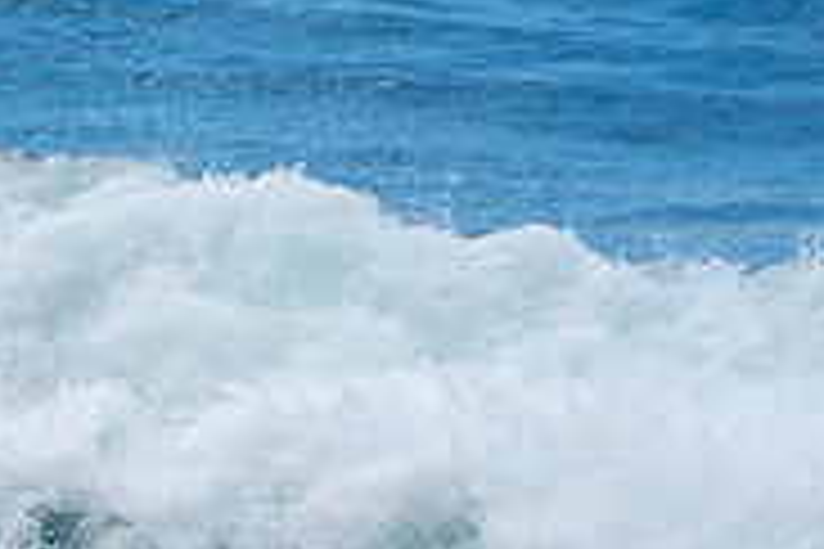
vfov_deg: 0.7
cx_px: -369
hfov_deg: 1.1
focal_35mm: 1899
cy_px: 673
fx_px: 43463
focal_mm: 400
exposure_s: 1/1250
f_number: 5.6
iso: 250
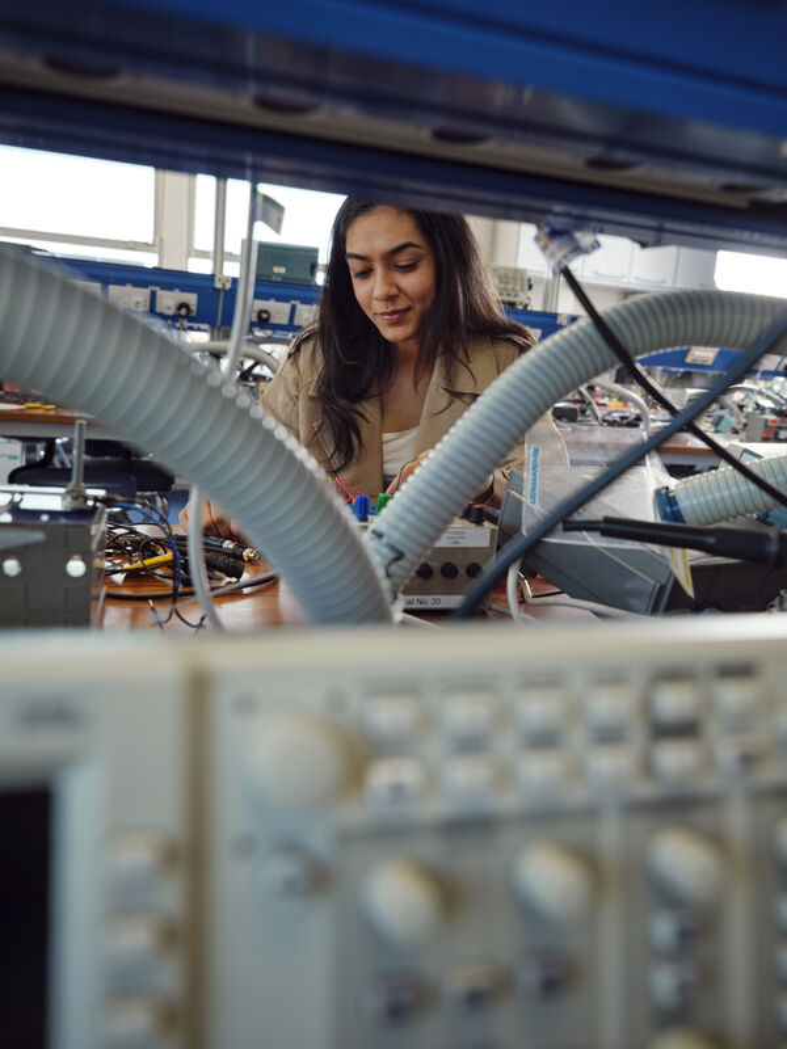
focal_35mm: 28
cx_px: 394
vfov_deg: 63.4
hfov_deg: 49.7
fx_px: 849
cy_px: 524
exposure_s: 1/125
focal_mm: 35
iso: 640
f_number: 5.6
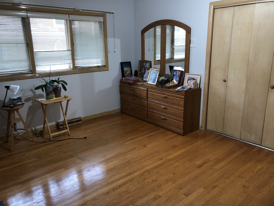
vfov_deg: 49.7
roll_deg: +0.9
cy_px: 103
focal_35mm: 28
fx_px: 222
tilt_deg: -15.3
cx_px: 137
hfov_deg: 63.4
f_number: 1.8
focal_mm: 3.99
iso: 100
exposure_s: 1/13
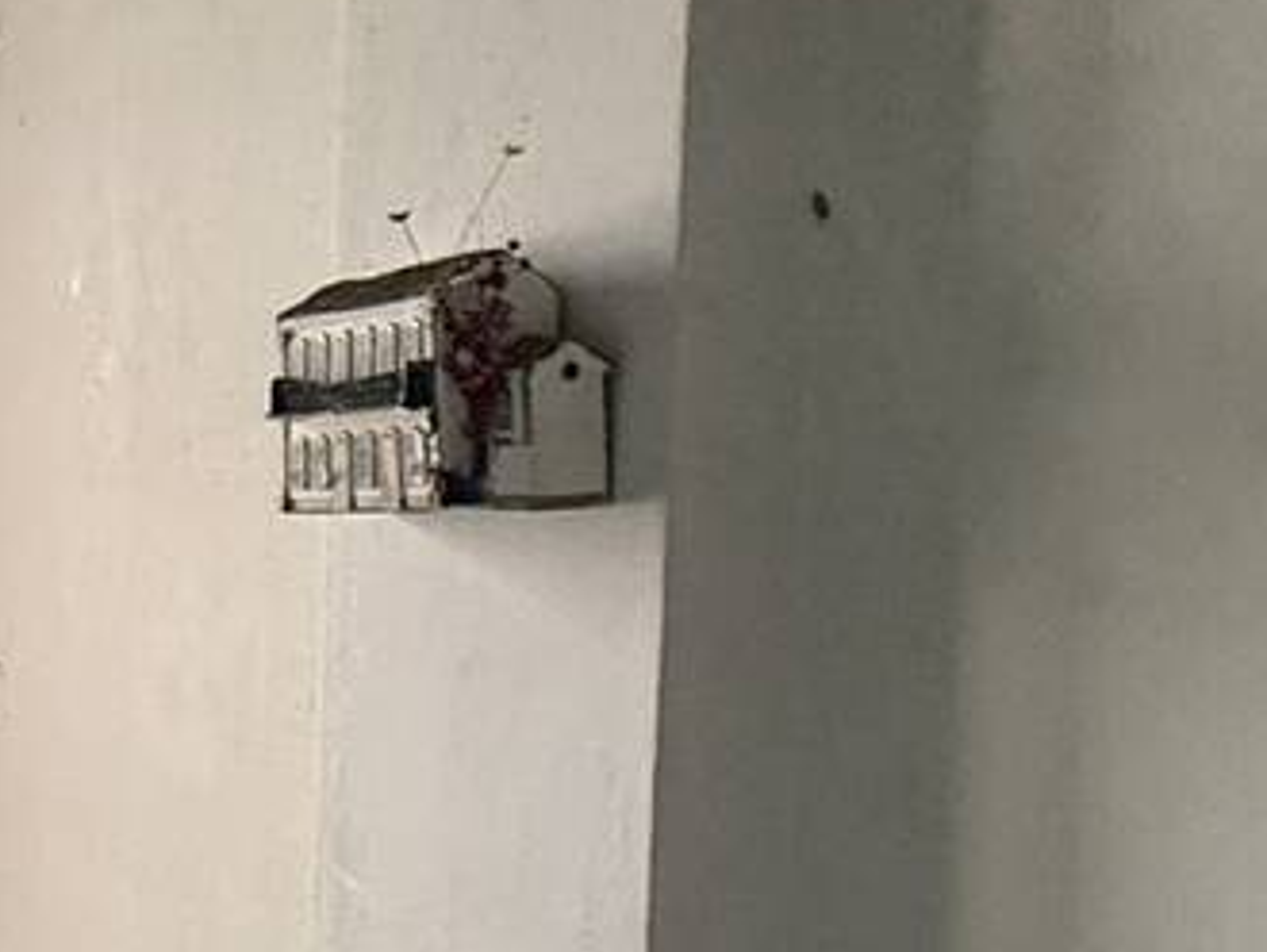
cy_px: 603
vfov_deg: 24.0
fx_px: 2234
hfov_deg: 21.4
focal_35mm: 61
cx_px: -994
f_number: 2.2
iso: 320
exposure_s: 1/61
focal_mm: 2.22
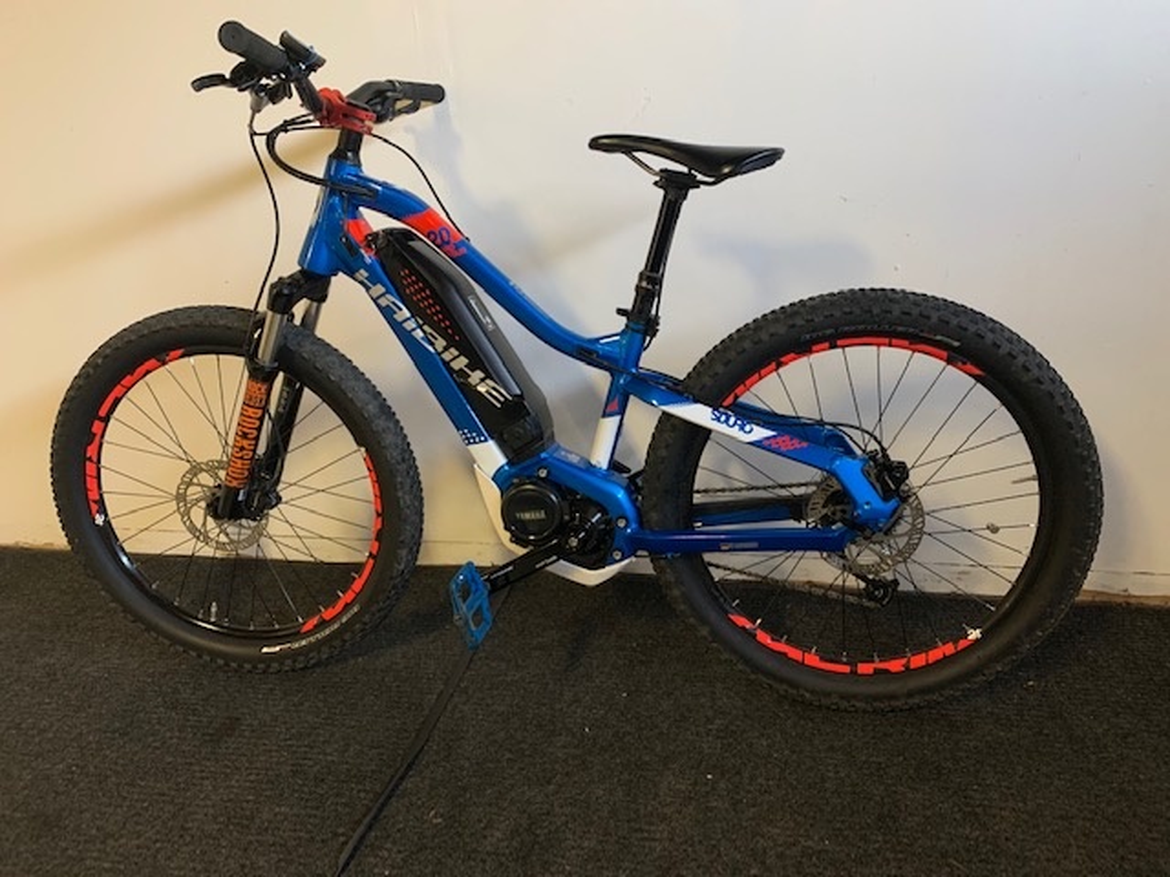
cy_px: 438
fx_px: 879
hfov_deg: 67.3
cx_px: 585
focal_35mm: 26
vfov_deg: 53.1
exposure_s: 1/30
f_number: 1.8
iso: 400
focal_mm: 4.25
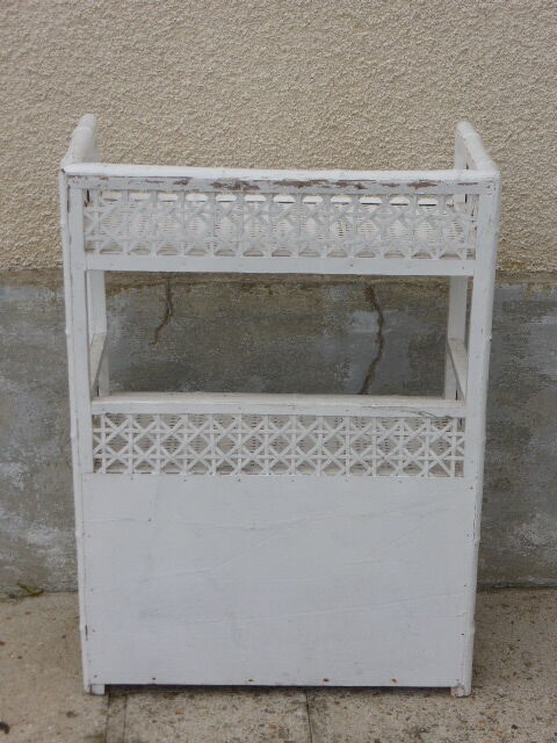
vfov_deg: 24.7
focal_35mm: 79
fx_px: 1695
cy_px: 372
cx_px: 278
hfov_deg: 18.7
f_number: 5
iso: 100
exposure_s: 1/160
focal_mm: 13.3
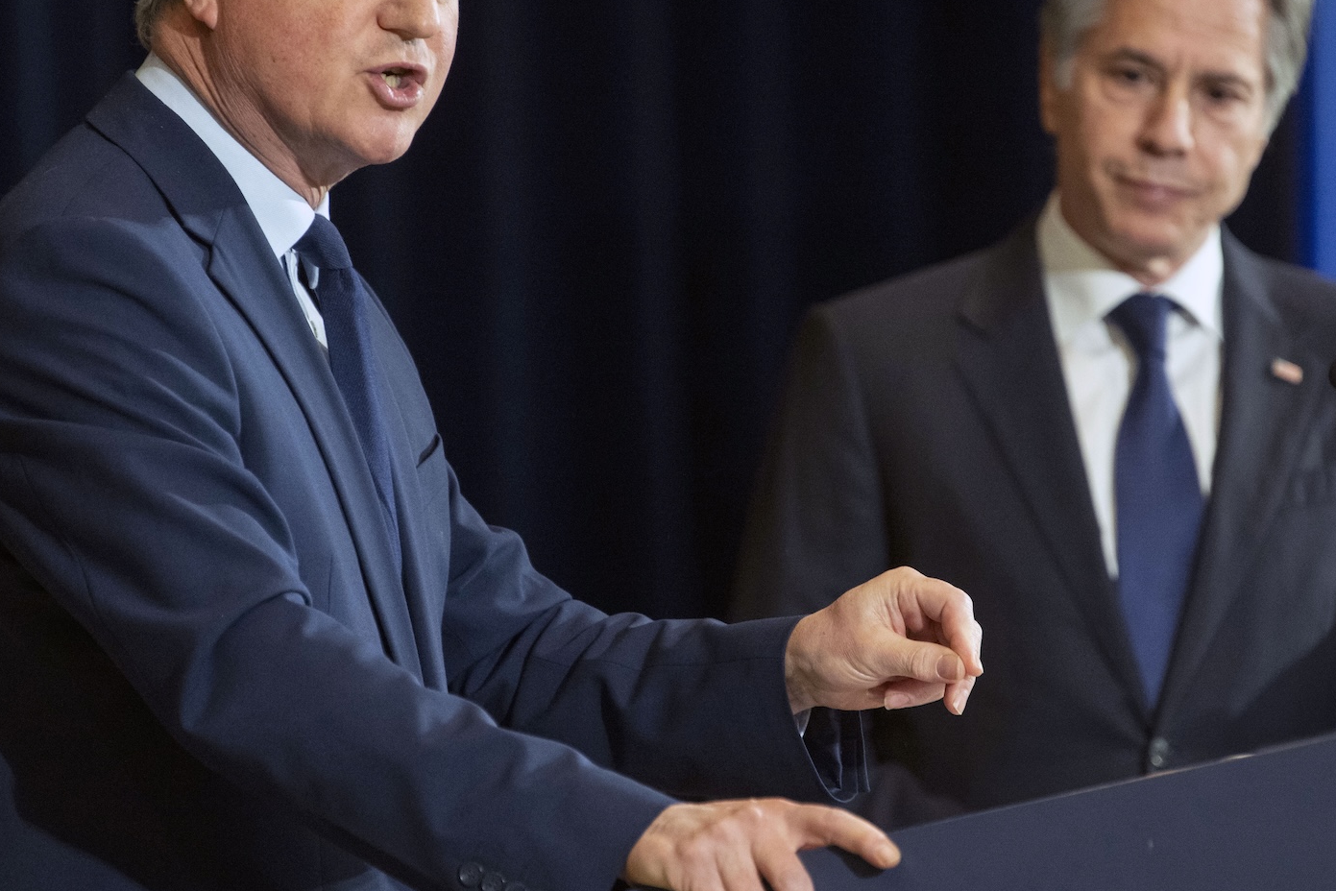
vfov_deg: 3.5
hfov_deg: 5.2
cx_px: 810
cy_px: 412
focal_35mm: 395
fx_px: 14661
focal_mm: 240
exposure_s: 1/200
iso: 2500
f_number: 4
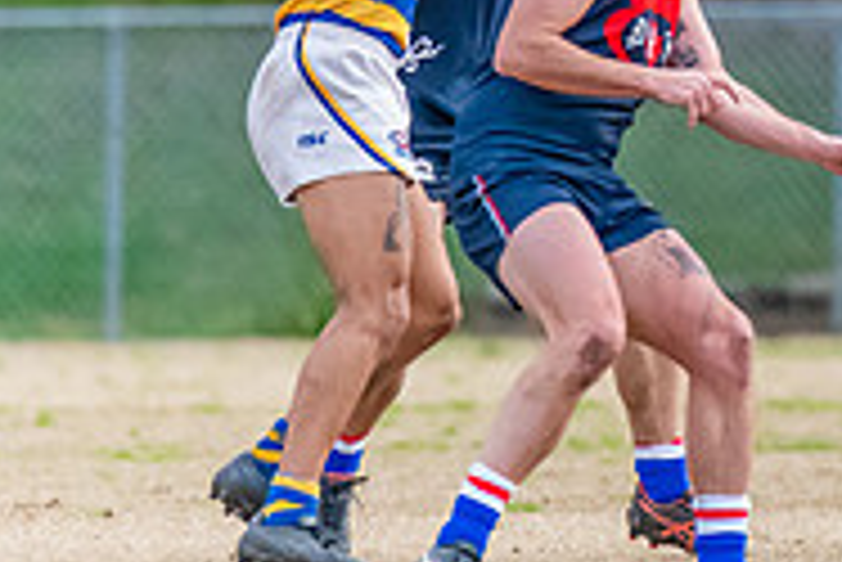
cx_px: 1284
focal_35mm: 2064
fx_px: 48311
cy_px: -423
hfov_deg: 1.0
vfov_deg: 0.7
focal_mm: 550
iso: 5000
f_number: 6.3
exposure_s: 1/2000
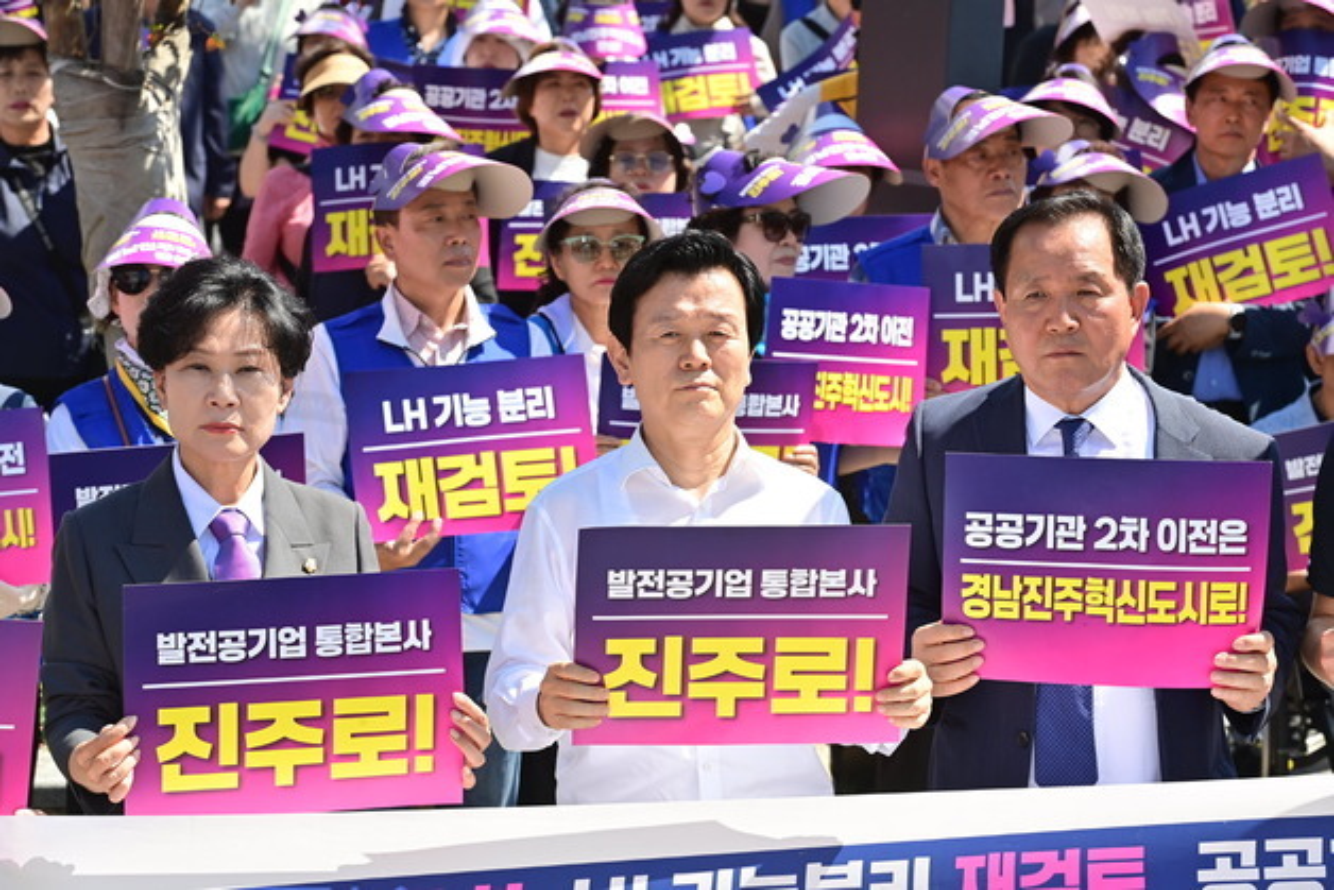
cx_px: 667
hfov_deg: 15.2
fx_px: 5003
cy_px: 445
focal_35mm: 135
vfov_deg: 10.2
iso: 250
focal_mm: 135
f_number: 9
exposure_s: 1/250
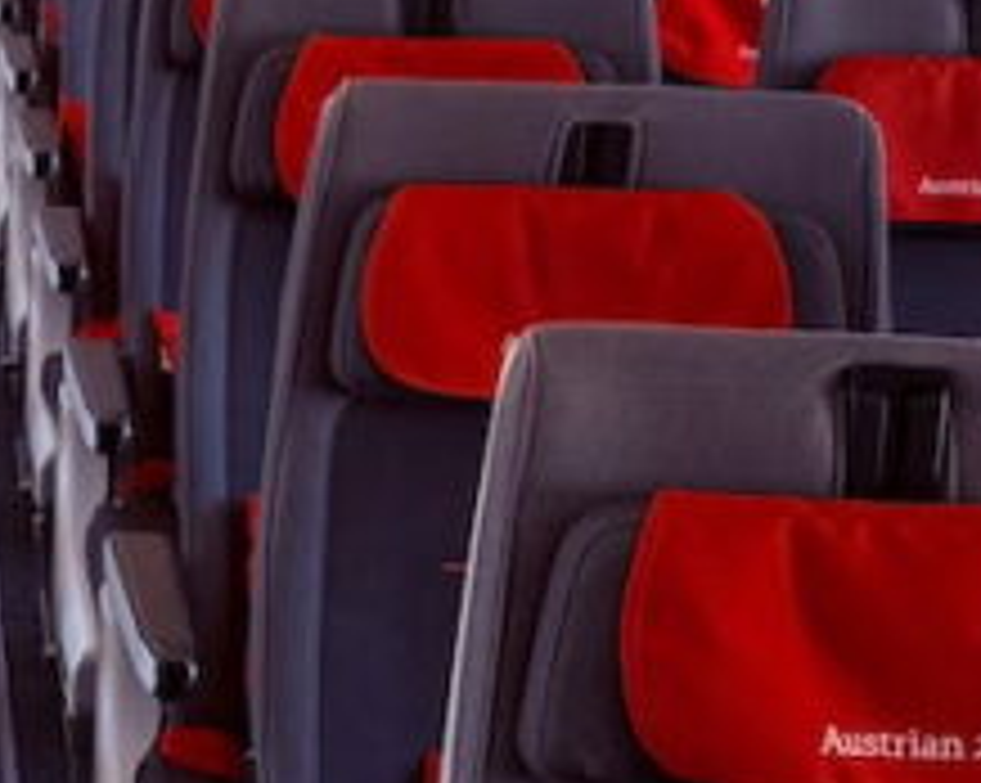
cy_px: 230
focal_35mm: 110
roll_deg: -0.1
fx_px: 3191
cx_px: -963
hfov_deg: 14.6
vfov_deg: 14.0
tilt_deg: -11.1
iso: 200
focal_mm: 6.76
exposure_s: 1/67
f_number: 1.78
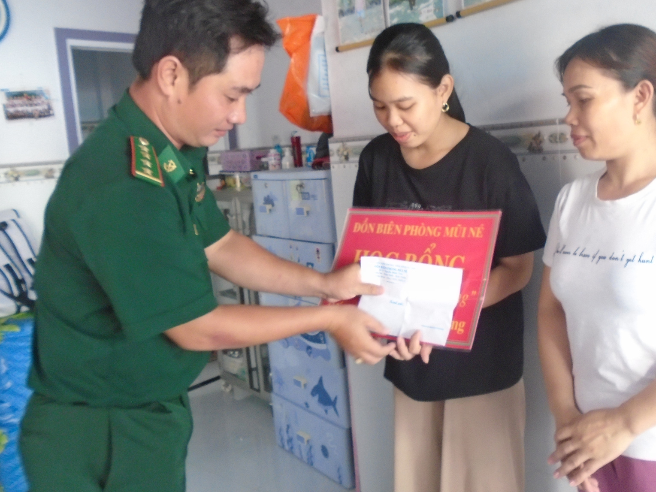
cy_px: 205
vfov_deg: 41.7
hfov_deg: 53.1
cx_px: 425
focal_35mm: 34
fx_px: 644
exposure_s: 1/30
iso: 320
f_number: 3.2
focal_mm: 4.6
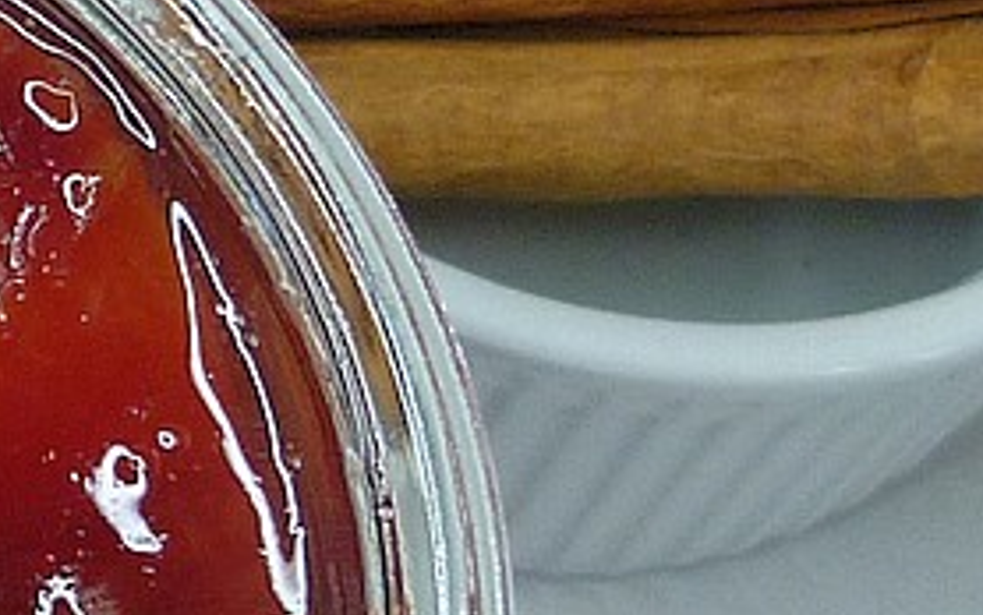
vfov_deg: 6.1
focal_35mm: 215
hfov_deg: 9.6
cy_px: 459
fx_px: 5762
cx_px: -258
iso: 125
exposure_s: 1/30
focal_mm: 6.4
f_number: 3
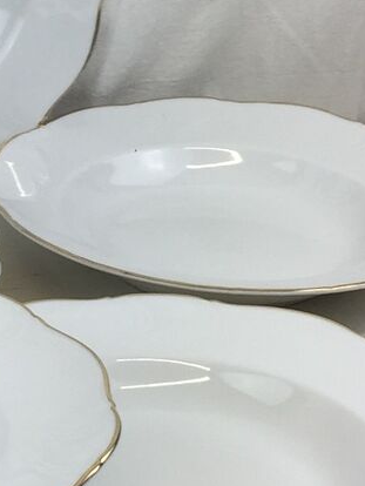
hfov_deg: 10.1
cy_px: 170
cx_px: -252
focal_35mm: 140
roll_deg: -0.2
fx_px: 1966
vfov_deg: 14.1
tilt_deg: -21.3
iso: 32
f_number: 2.2
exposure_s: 1/159
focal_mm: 4.15
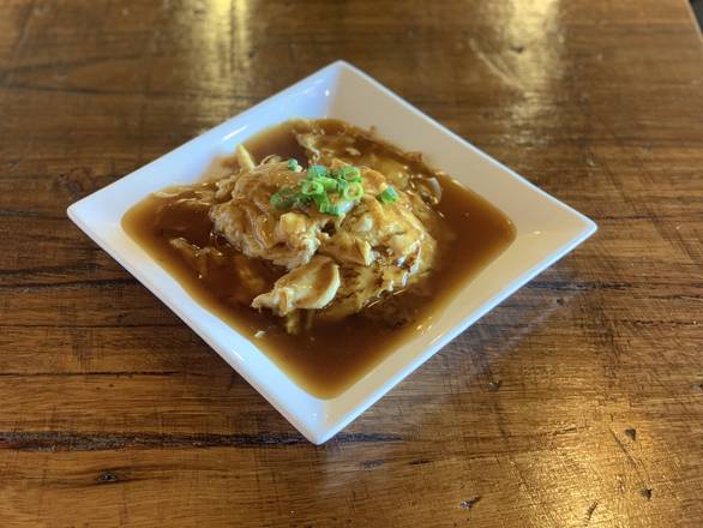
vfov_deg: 28.1
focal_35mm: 52
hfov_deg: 36.8
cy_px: 264
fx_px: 1056
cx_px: 352
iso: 250
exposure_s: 1/50
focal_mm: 6
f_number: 2.4
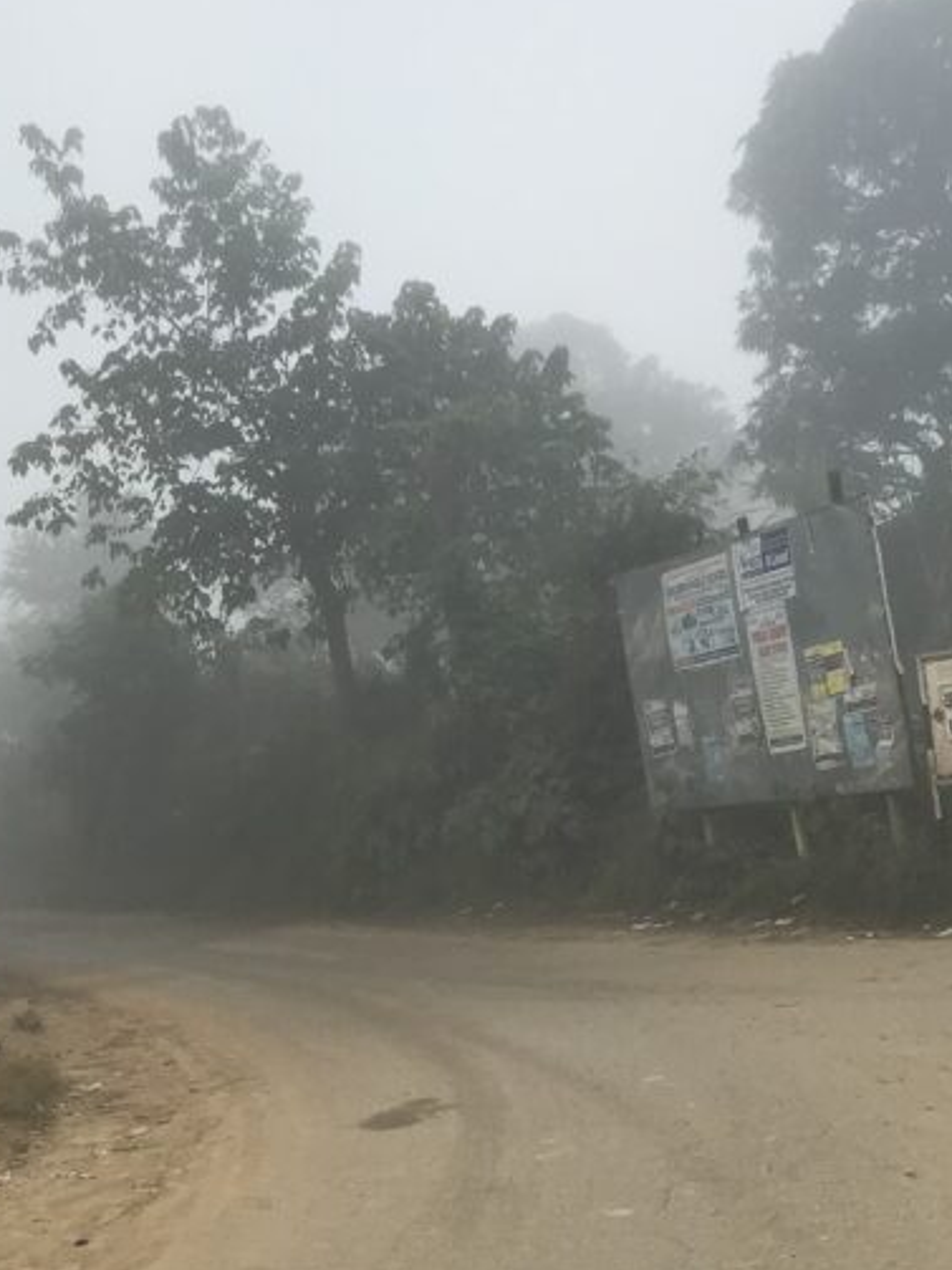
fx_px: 2091
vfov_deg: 33.7
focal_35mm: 57
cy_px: 735
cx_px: 169
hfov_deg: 25.2
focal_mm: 3.99
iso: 20
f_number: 1.8
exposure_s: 1/1140
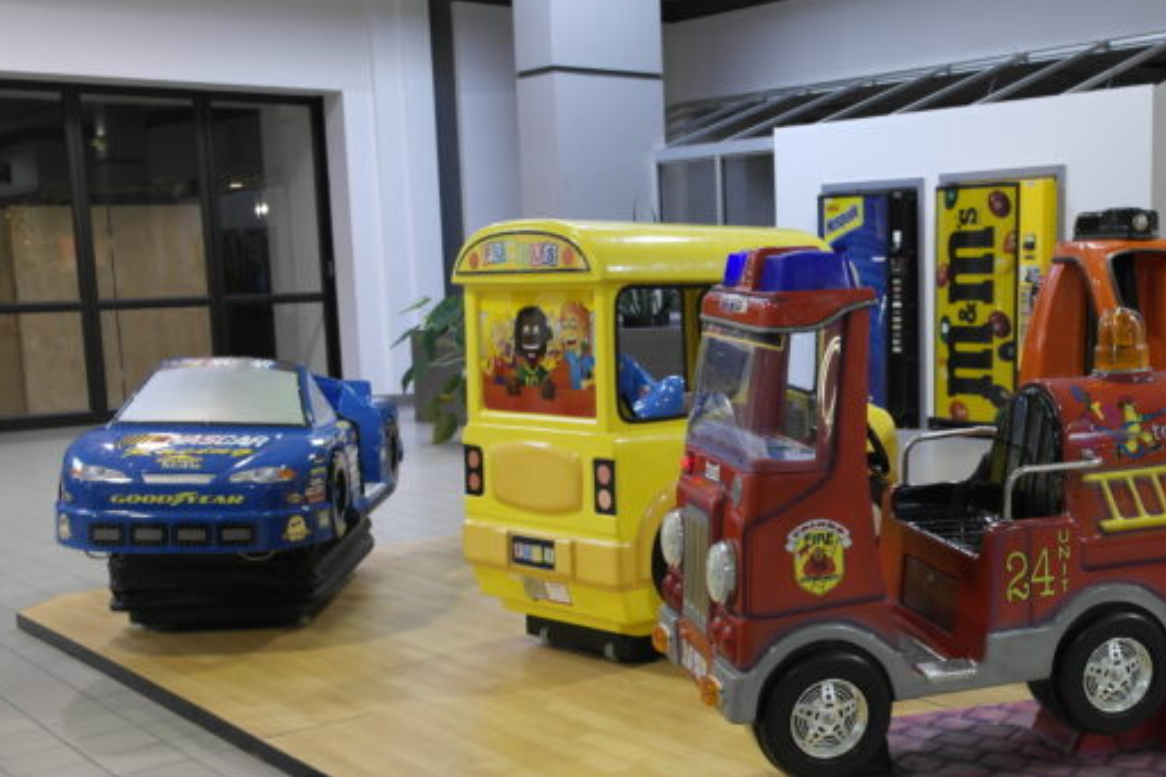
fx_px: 1457
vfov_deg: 29.7
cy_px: 481
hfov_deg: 43.0
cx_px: 779
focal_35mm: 45
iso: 400
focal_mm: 20
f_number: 3.5
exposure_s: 1/30
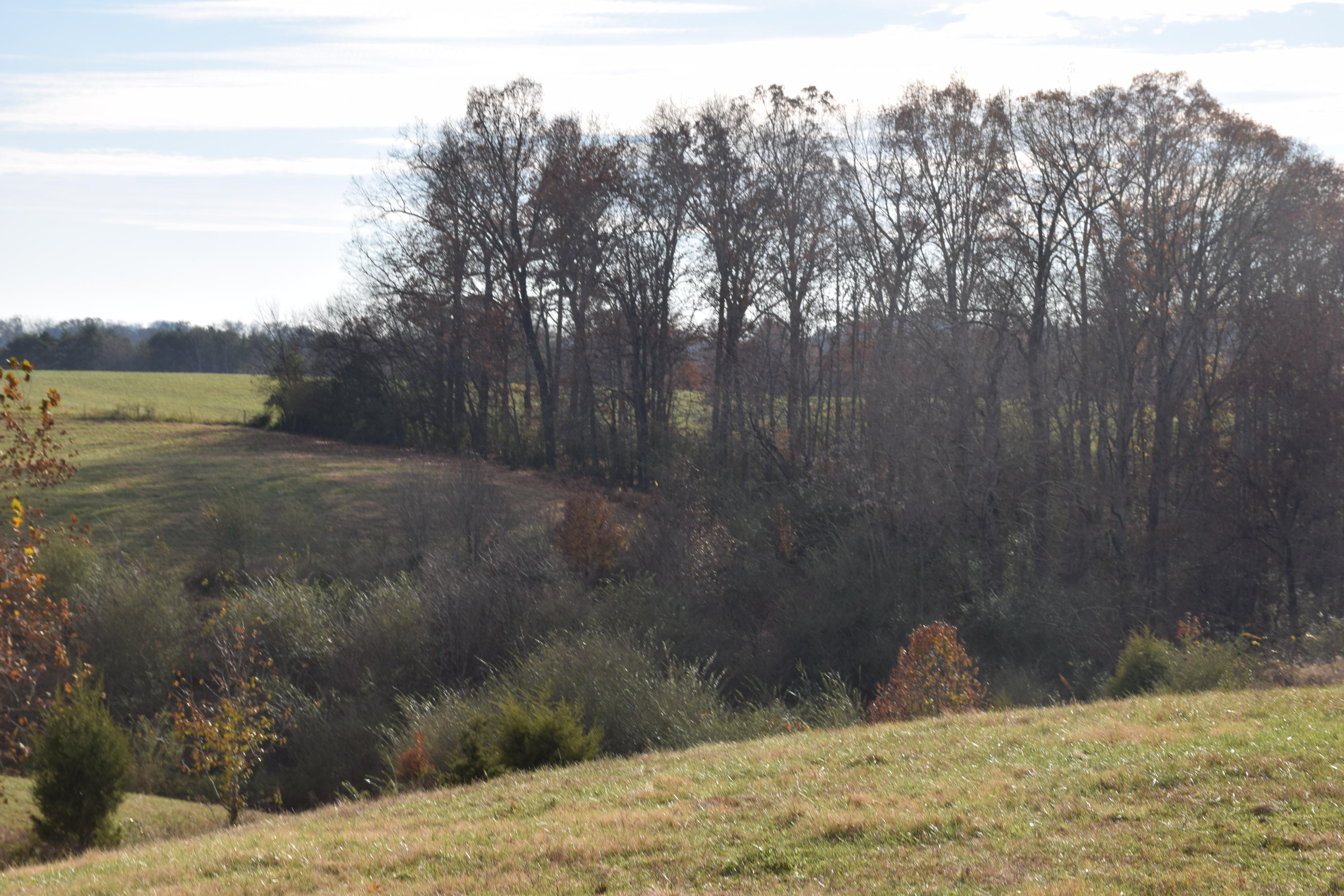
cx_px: 672
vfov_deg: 17.5
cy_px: 448
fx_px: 2912
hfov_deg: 26.0
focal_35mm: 78
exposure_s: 1/200
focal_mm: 52
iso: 100
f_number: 11
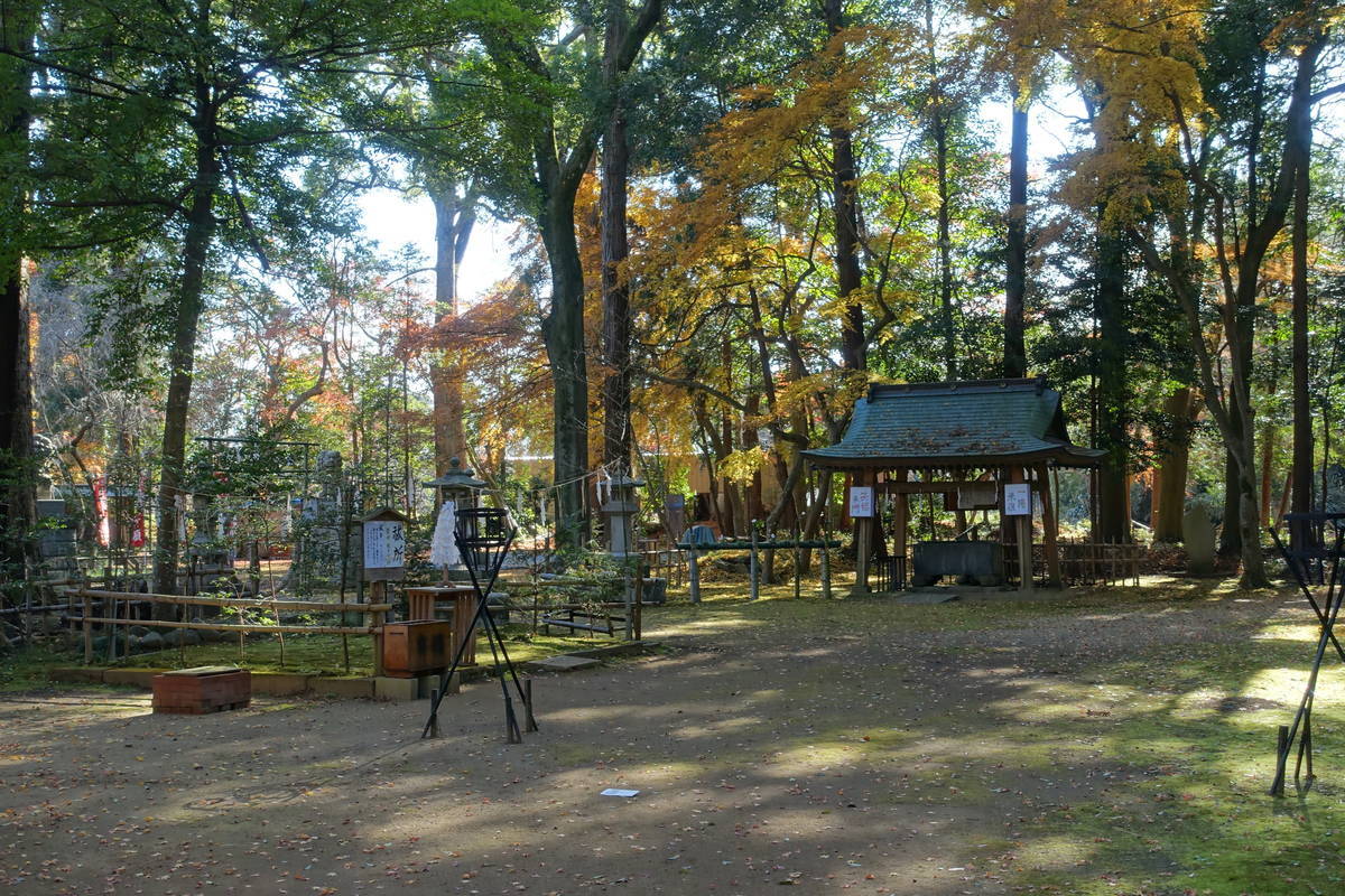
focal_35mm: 42
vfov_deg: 31.9
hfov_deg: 46.4
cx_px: 672
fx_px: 1569
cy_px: 448
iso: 125
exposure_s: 1/80
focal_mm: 15.52
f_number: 3.5
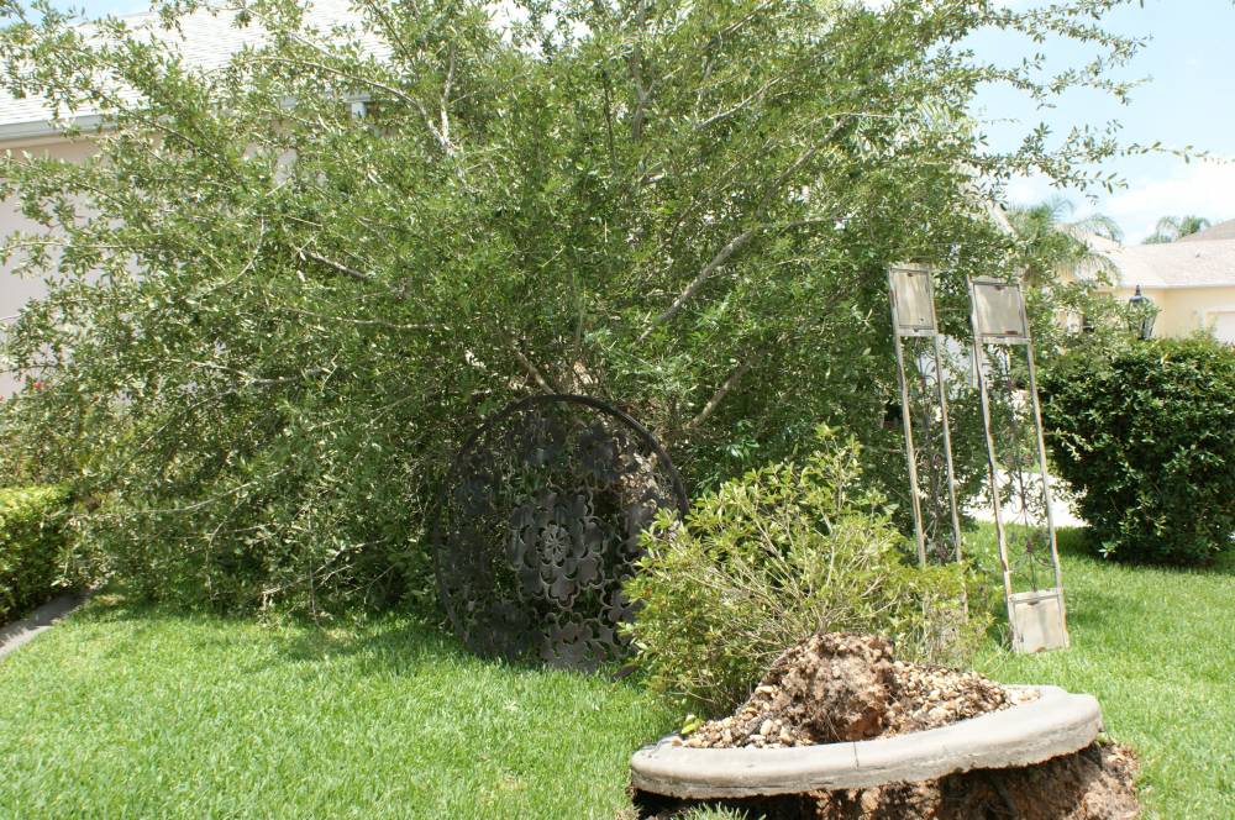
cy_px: 410
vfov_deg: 34.1
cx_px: 618
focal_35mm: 39
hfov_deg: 49.6
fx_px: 1336
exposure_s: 1/80
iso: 100
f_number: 9
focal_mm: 26
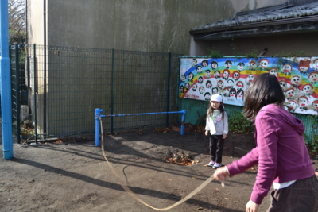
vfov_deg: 40.0
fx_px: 292
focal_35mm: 33
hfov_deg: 57.2
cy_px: 106
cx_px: 159
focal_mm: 22
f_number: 5.6
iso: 125
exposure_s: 1/125
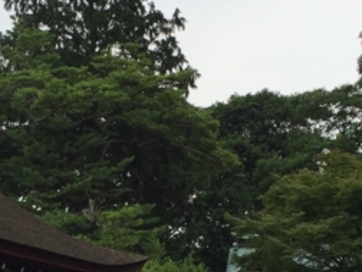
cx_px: 128
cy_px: 263
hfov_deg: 21.2
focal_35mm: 92
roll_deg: -0.2
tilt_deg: +9.5
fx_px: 962
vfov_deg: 15.8
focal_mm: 4.15
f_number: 2.2
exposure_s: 1/608
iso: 32
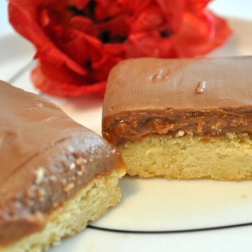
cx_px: 171
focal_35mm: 70
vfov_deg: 24.8
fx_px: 574
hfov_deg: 24.6
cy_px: 123
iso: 900
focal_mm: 35
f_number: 5
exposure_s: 1/60
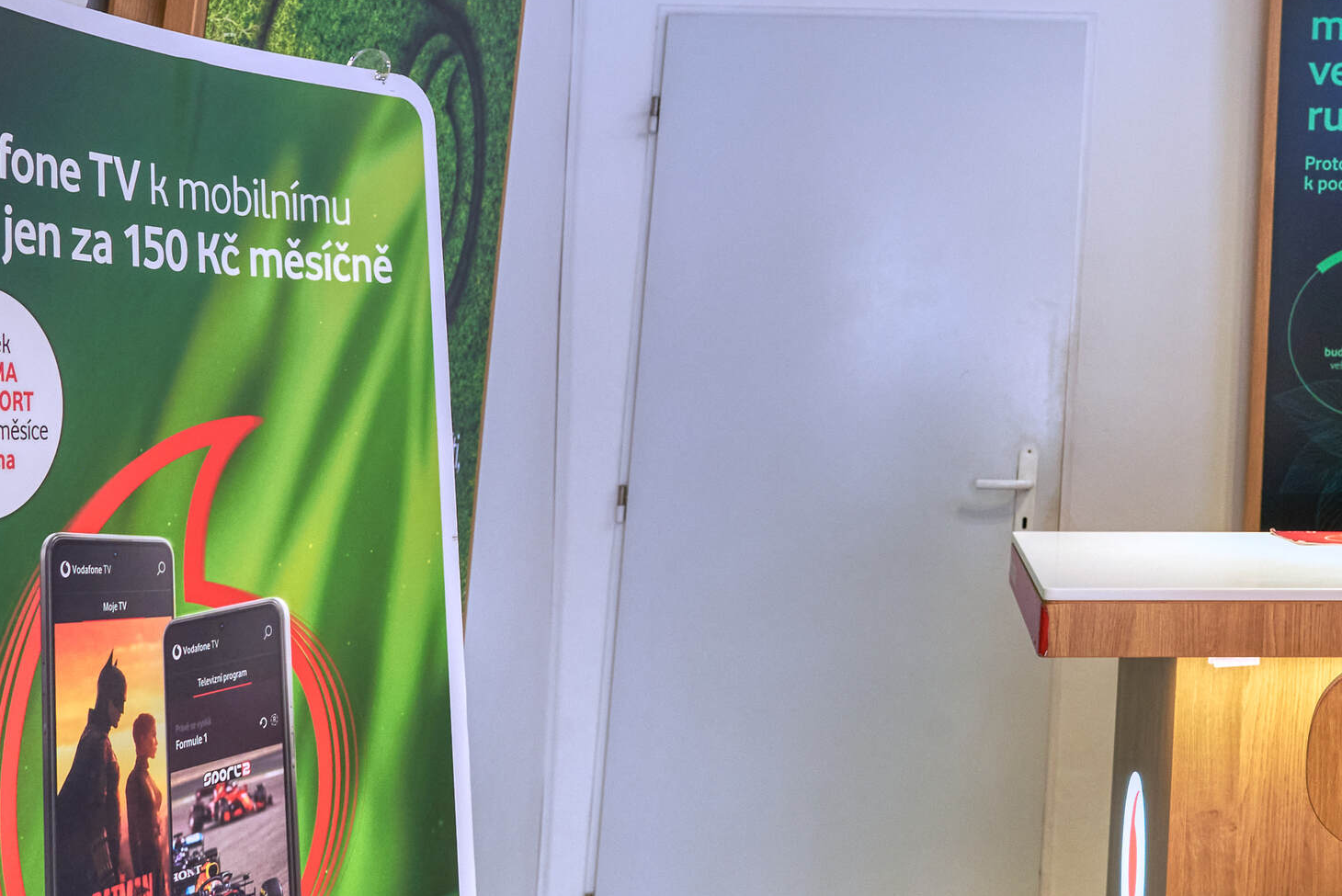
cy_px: 317
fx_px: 1790
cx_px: 1037
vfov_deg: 28.0
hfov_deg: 39.8
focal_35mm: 48
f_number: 7.1
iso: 900
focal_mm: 24
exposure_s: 1/30
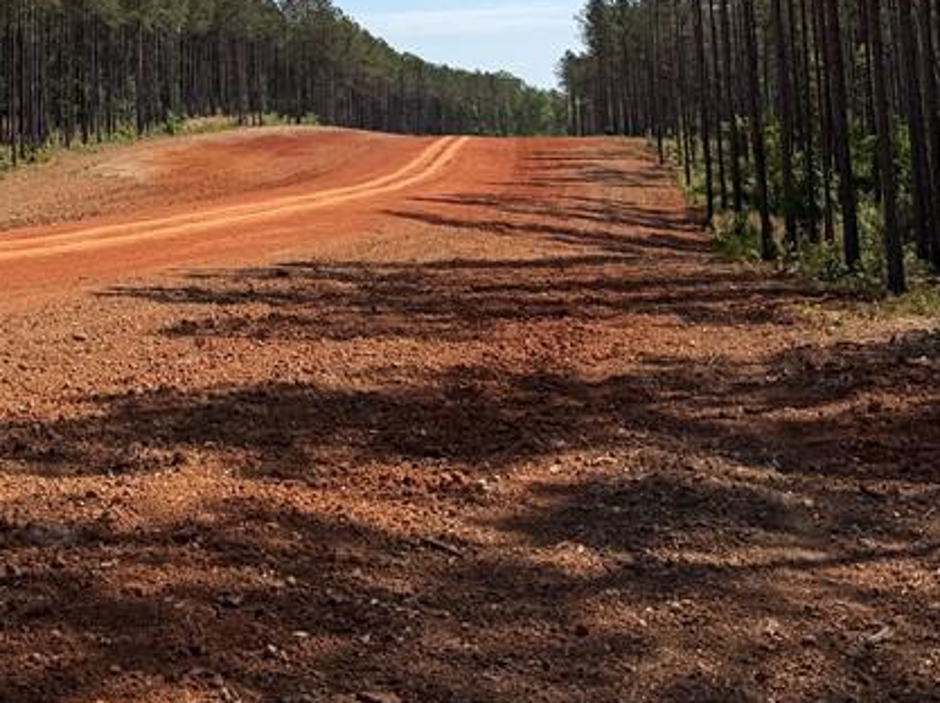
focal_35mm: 59
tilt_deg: +8.9
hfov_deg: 31.3
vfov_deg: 22.8
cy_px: -137
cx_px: 99
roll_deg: +0.8
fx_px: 1601
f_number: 1.78
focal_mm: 6.76
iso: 80
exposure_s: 1/5714
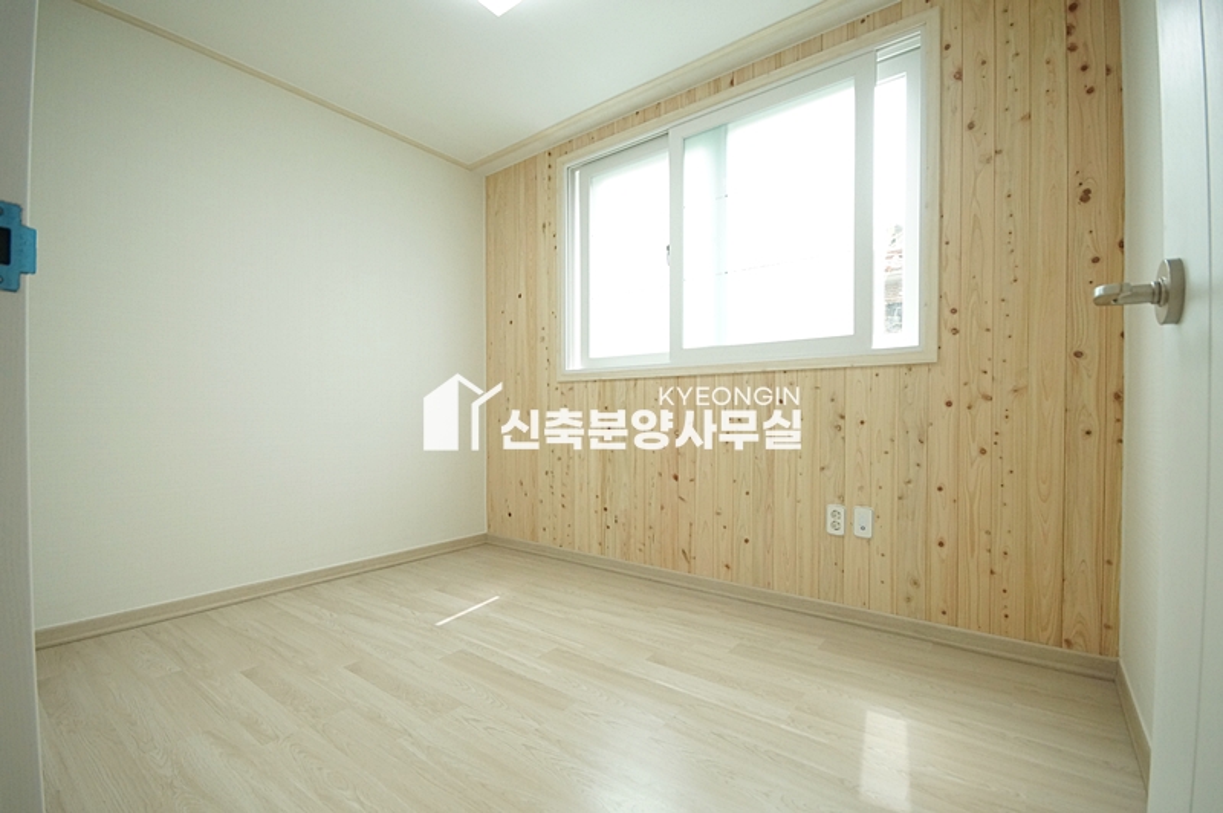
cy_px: 406
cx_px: 612
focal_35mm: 15
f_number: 5.6
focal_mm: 10
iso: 1600
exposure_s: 1/160
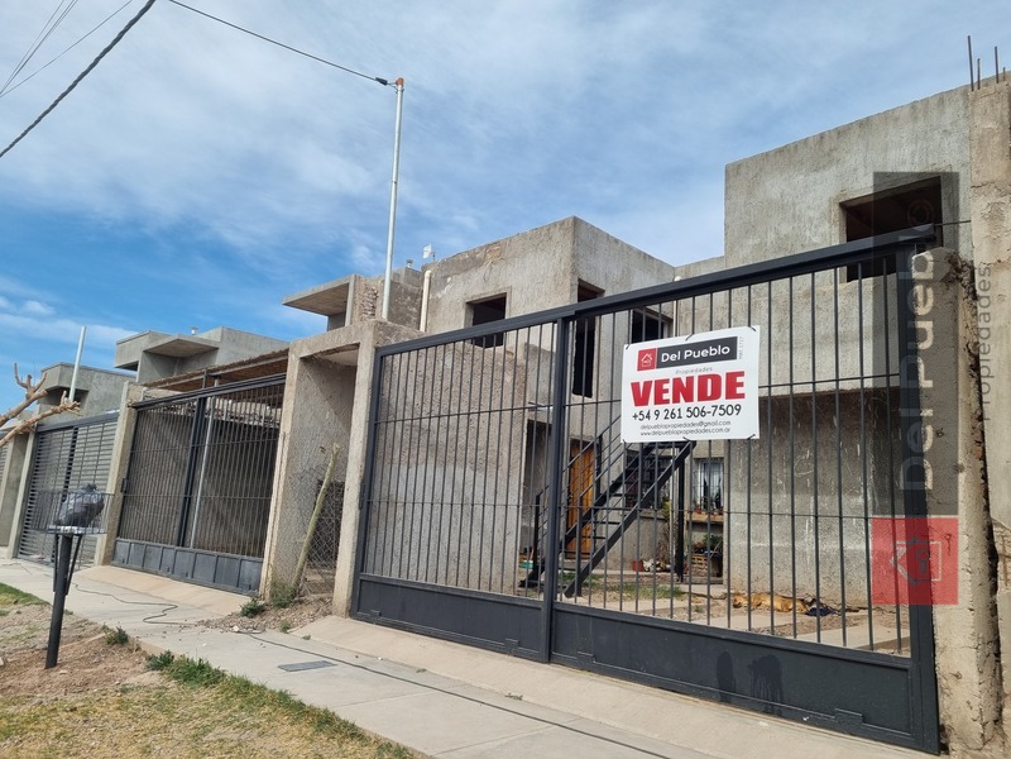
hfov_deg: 67.3
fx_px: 759
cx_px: 506
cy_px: 380
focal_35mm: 26
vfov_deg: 53.1
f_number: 1.8
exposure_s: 1/2480
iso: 50
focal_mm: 5.4
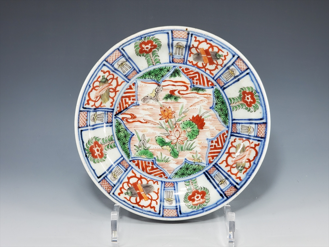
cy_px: 124
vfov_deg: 28.0
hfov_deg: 36.8
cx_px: 164
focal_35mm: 52
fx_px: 494
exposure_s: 1/40
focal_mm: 6
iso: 50
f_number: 2.4
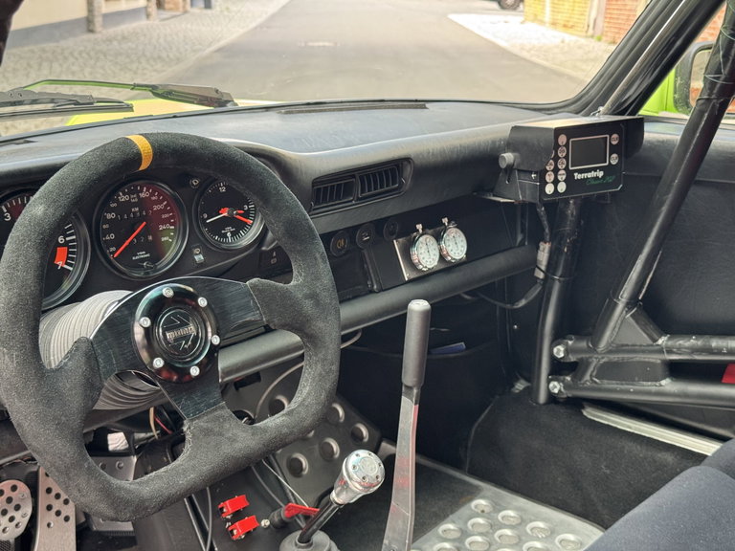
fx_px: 1019
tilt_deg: -16.1
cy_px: 276
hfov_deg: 39.7
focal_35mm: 48
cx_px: 368
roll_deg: -1.5
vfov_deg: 30.3
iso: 100
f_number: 1.78
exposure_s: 1/60
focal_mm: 6.76
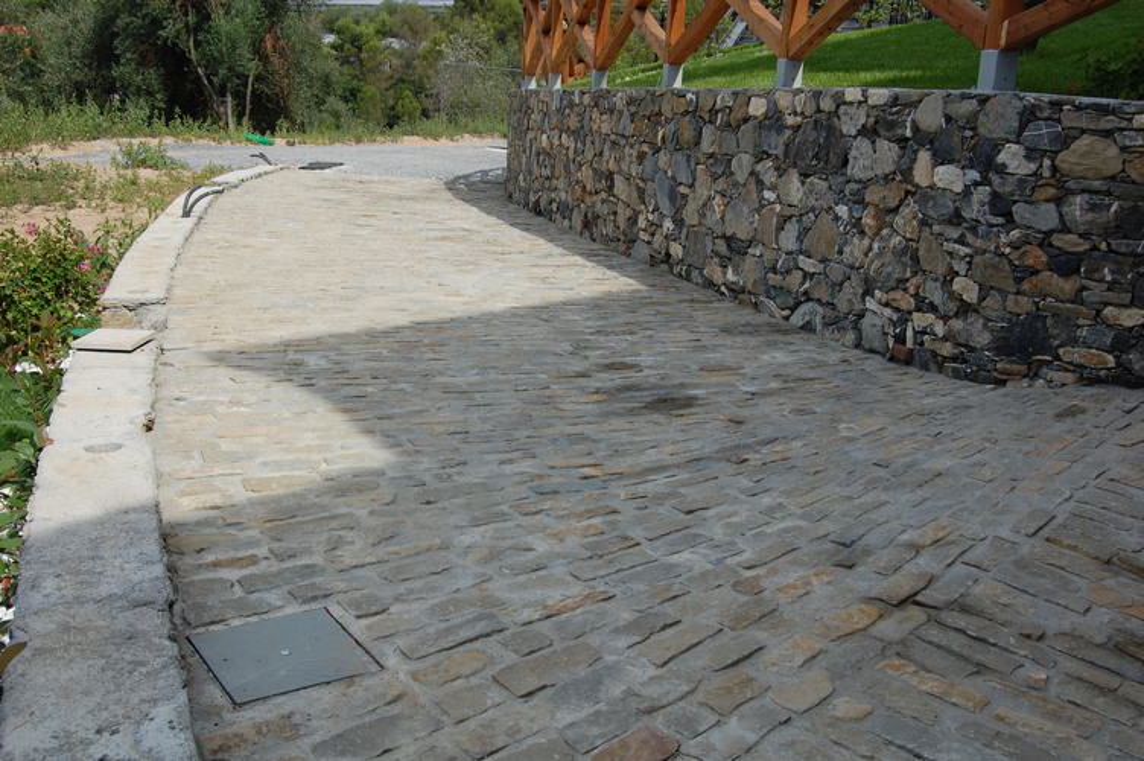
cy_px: 380
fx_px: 1143
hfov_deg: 53.2
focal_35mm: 36
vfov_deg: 36.8
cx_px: 572
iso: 200
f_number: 9
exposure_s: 1/320
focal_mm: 24
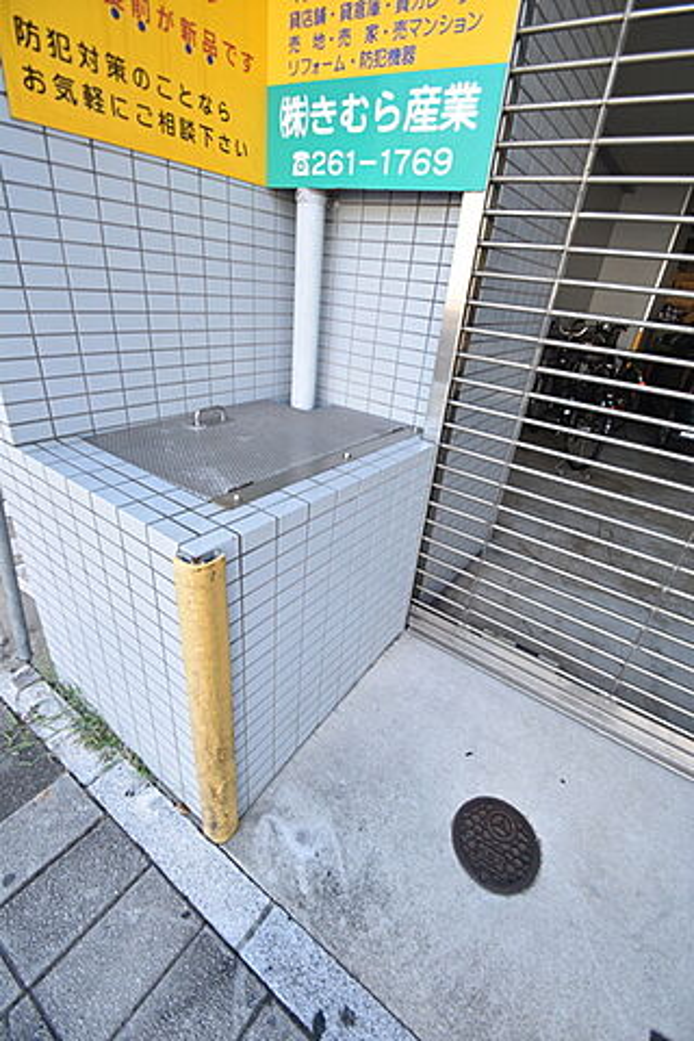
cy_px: 520
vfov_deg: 100.4
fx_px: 434
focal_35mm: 15
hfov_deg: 77.3
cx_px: 347
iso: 100
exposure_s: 1/60
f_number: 4
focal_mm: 10
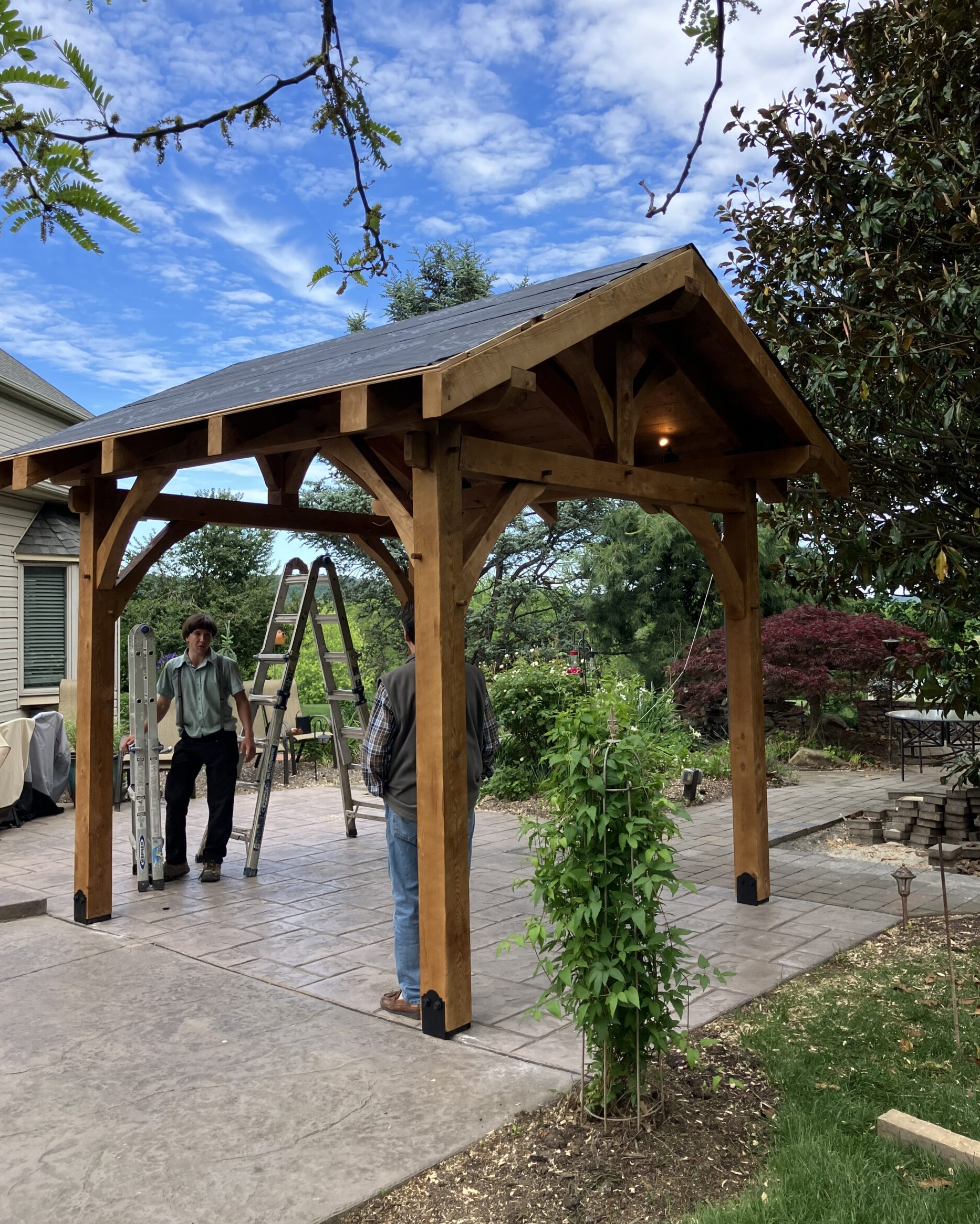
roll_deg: +0.3
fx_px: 1088
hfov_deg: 48.5
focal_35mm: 30
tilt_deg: +3.5
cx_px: 491
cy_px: 556
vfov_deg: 58.7
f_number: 1.8
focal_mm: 3.99
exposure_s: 1/623
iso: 32
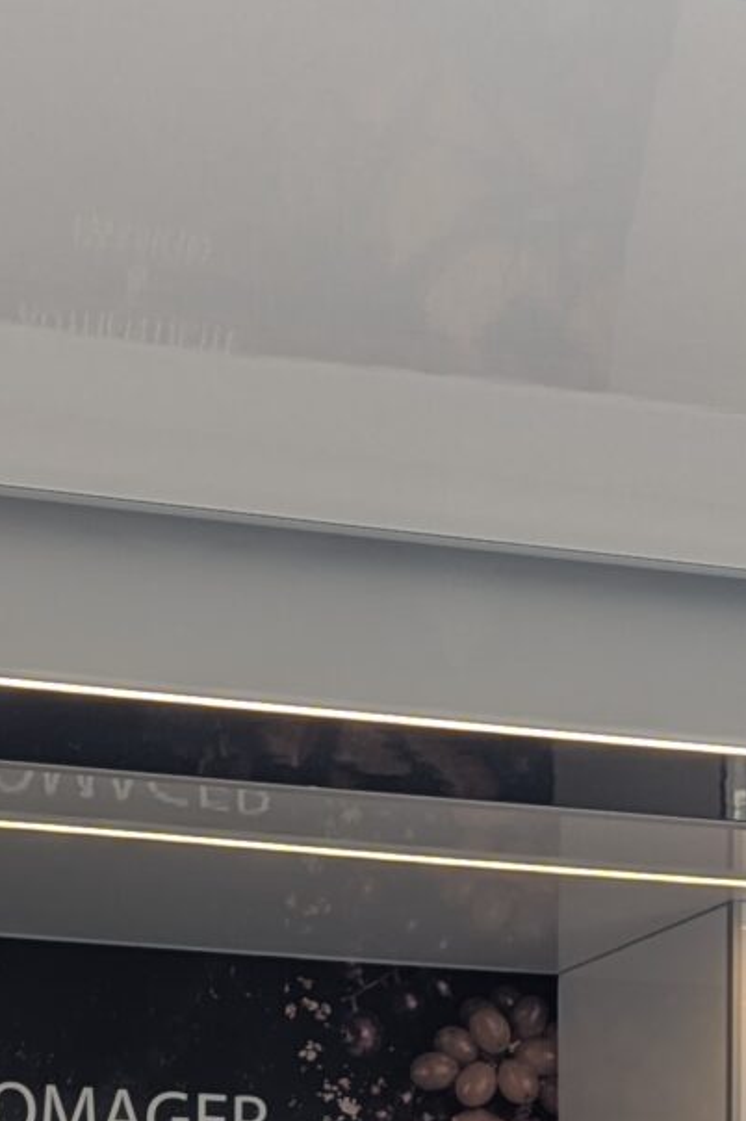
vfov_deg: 17.8
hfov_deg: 12.9
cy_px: 1520
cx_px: 232
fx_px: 3298
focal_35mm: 106
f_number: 1.85
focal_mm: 6.81
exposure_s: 1/120
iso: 38
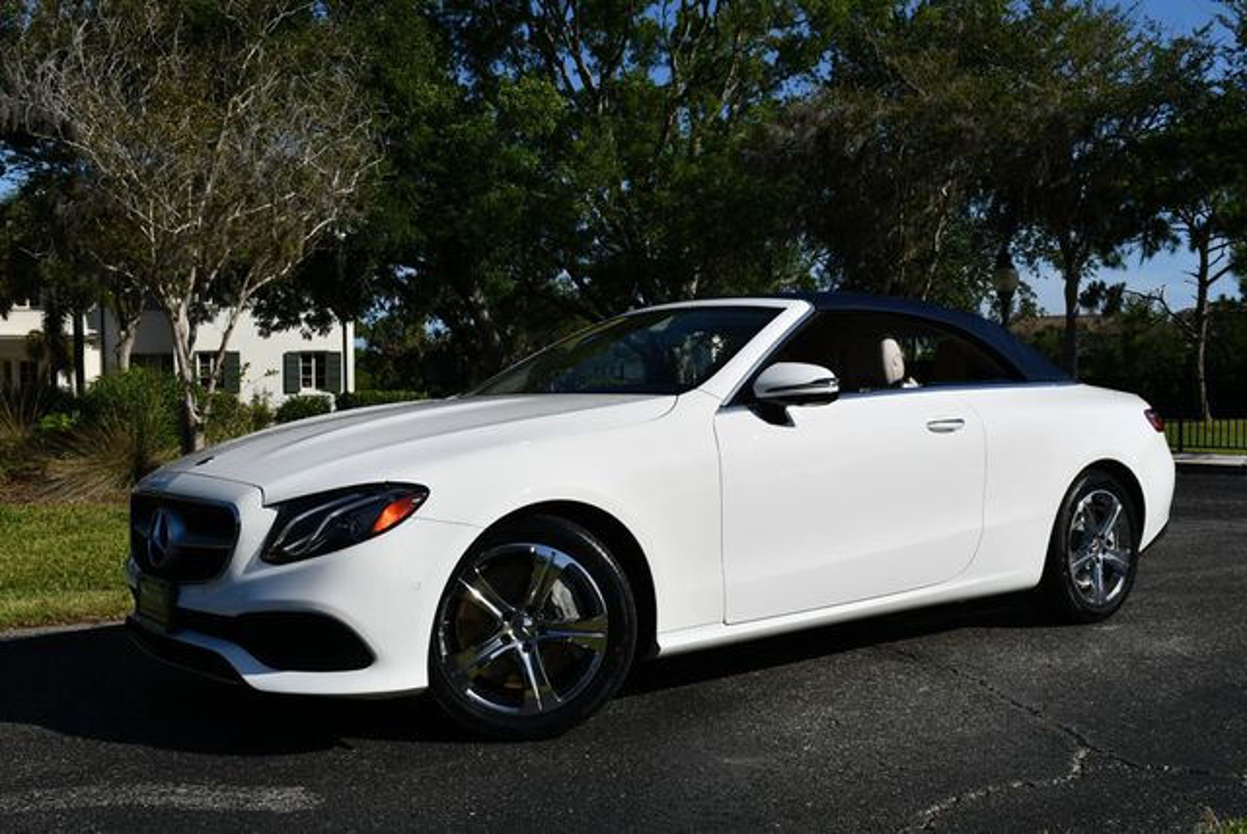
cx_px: 624
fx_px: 1248
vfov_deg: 36.9
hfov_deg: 53.1
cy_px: 417
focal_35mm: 36
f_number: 10
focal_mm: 18
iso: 100
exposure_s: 1/400
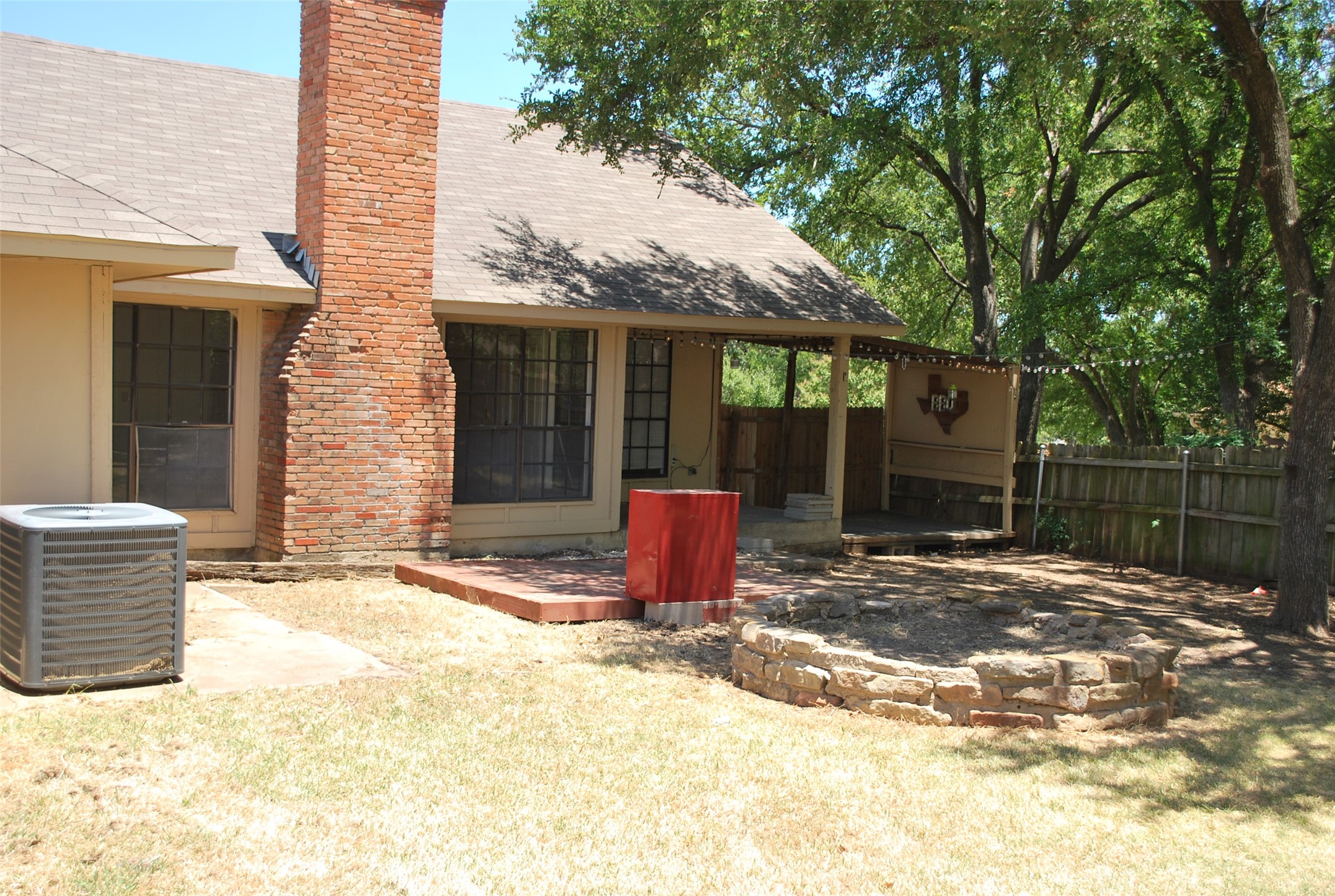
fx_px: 1338
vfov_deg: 37.0
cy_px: 448
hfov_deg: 53.0
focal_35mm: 36
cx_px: 668
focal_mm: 24
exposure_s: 1/200
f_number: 5
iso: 100
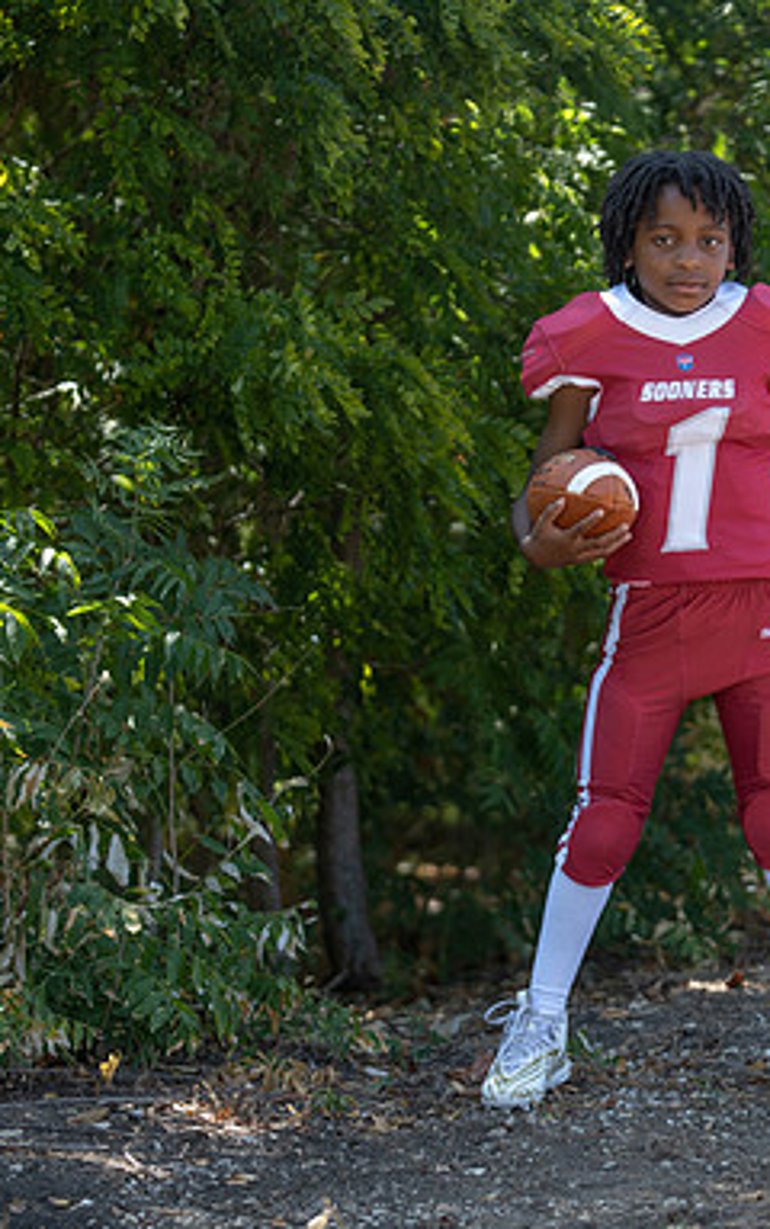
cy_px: 614
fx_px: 3619
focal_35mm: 108
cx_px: 687
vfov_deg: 19.3
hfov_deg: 12.1
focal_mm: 70
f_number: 2.8
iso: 80
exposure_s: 1/320
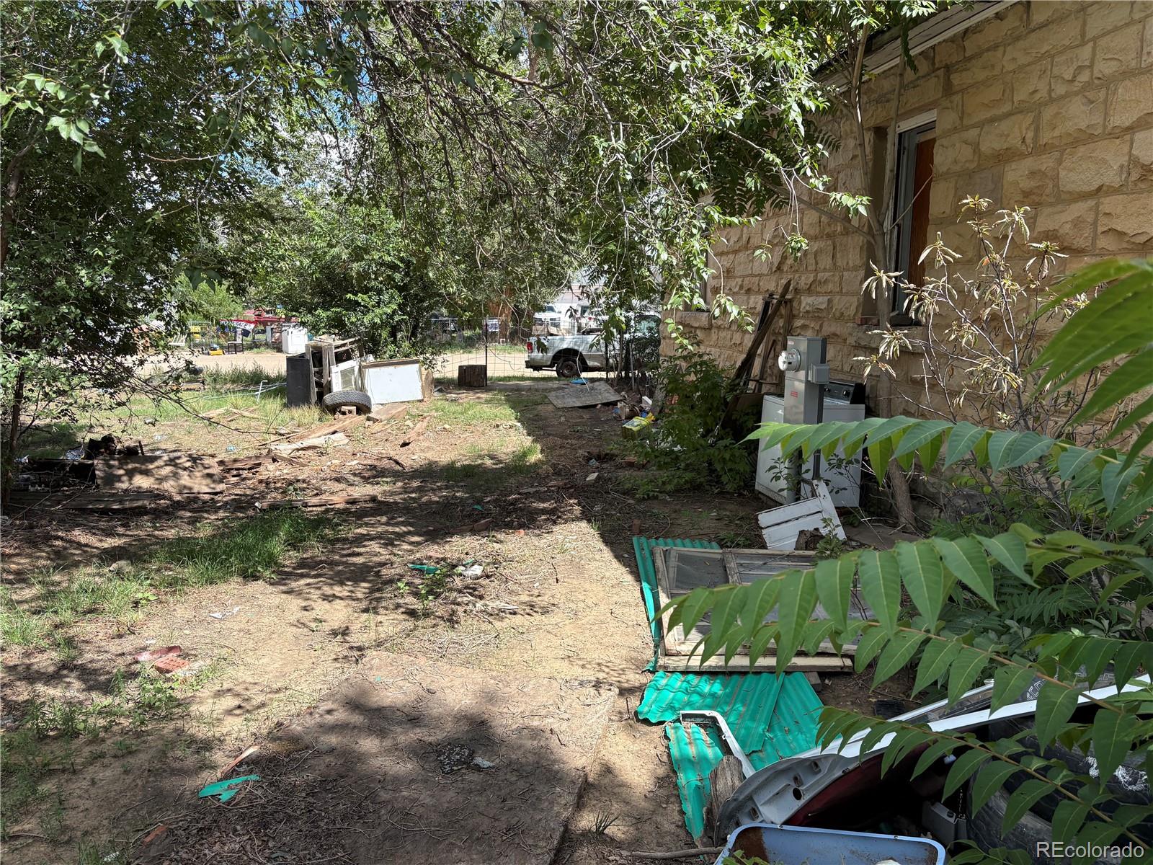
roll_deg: +0.0
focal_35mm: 26
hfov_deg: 67.3
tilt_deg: -6.9
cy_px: 432
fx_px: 866
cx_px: 576
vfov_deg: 53.1
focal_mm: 5.96
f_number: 1.6
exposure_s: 1/1217
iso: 50
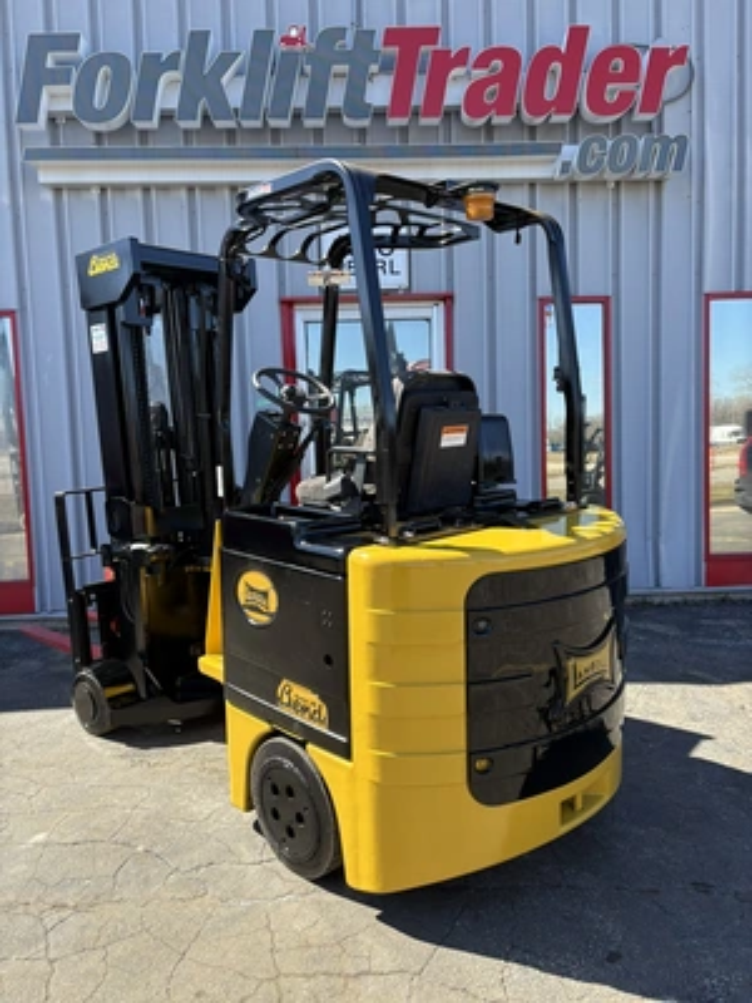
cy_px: 502
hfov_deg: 53.1
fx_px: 753
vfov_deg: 67.3
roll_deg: +1.8
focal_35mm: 26
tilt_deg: -4.4
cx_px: 376
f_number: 1.6
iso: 50
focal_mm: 5.96
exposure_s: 1/895
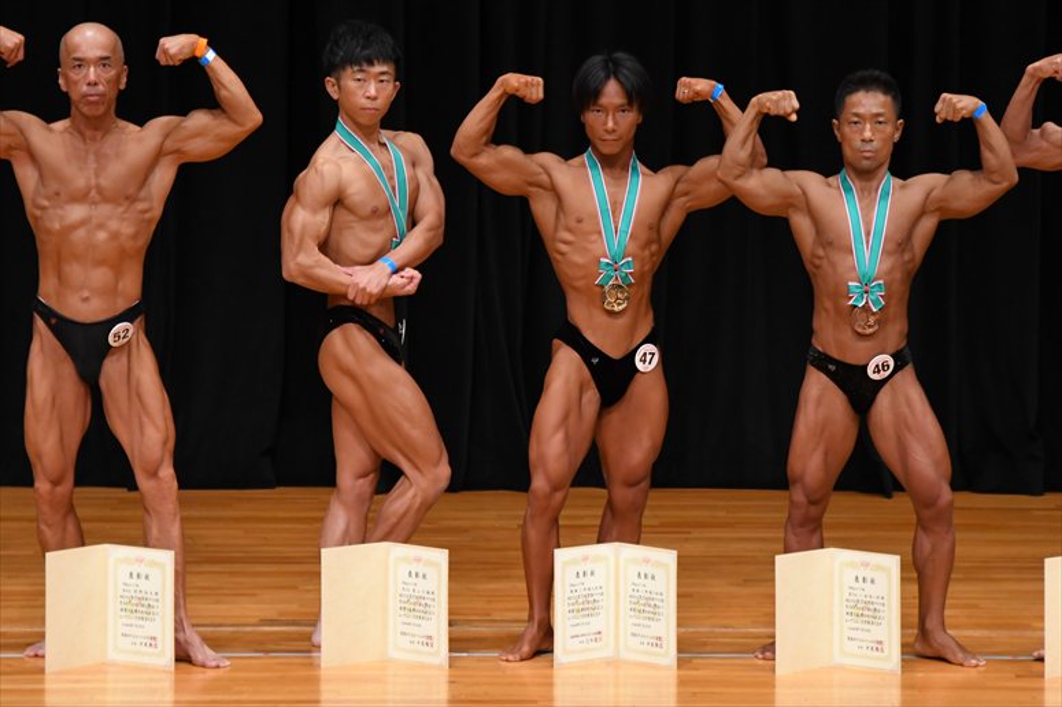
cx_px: 531
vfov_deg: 4.6
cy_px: 354
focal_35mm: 300
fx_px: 8846
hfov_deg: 6.9
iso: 2500
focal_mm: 200
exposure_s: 1/400
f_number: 5.6
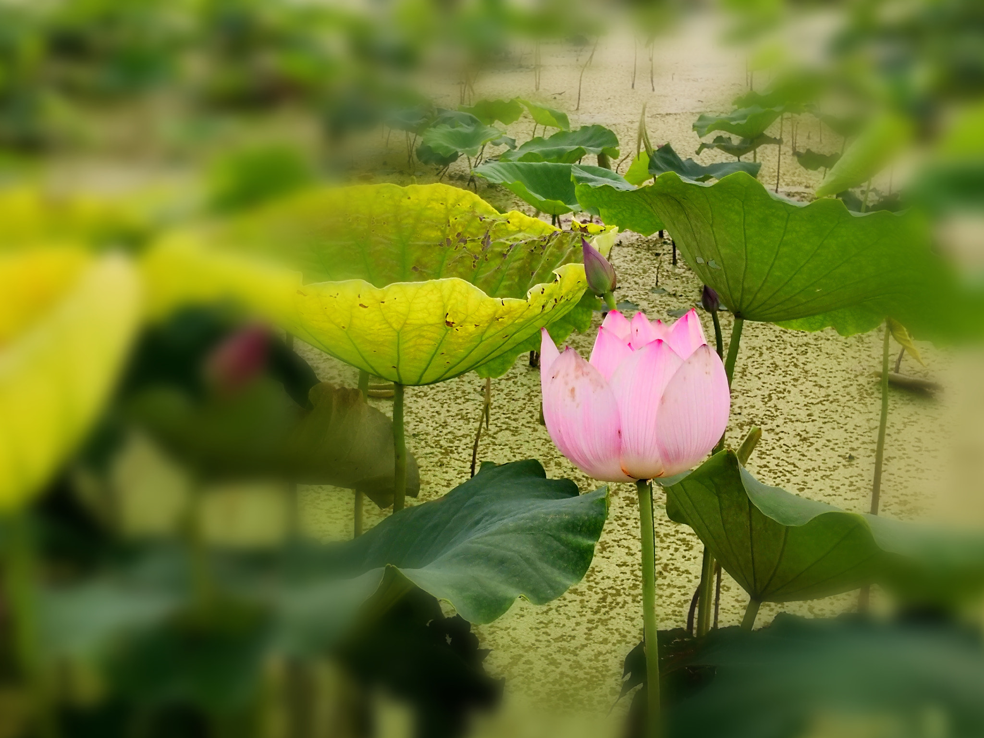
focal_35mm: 45
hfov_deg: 42.1
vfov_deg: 32.2
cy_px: 369
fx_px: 1279
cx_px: 492
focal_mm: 3.95
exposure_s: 1/615
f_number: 1.6
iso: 50
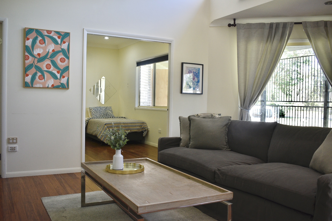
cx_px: 166
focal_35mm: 34
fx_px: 318
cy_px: 110
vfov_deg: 38.4
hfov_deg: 55.1
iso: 400
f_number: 5
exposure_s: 1/100
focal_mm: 23
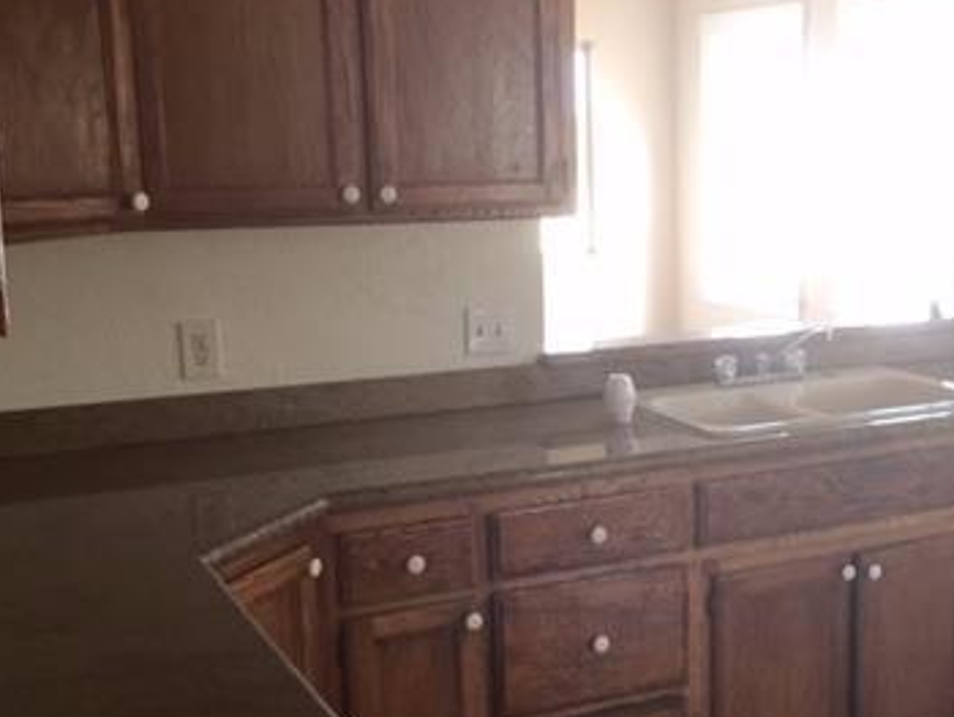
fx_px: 1462
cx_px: 690
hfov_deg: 35.5
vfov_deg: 27.5
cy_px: 406
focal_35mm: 53
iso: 50
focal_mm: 4.15
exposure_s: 1/30
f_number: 2.2
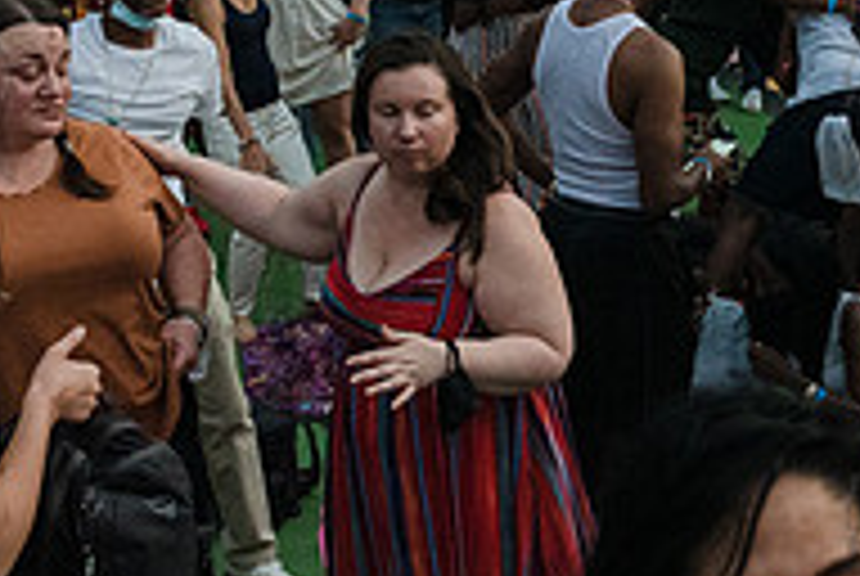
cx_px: 860
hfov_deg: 24.5
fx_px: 1890
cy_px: 106
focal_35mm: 79
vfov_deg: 17.2
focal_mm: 24
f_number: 4
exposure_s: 1/500
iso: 3200
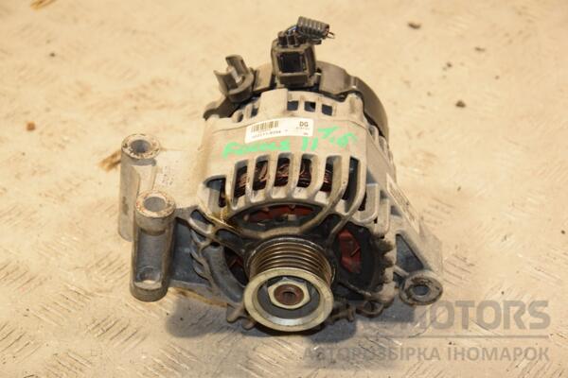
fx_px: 1467
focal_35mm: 93
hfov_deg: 21.9
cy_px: 189
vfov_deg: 14.7
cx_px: 284
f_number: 5.3
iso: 800
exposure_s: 1/160
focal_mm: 62
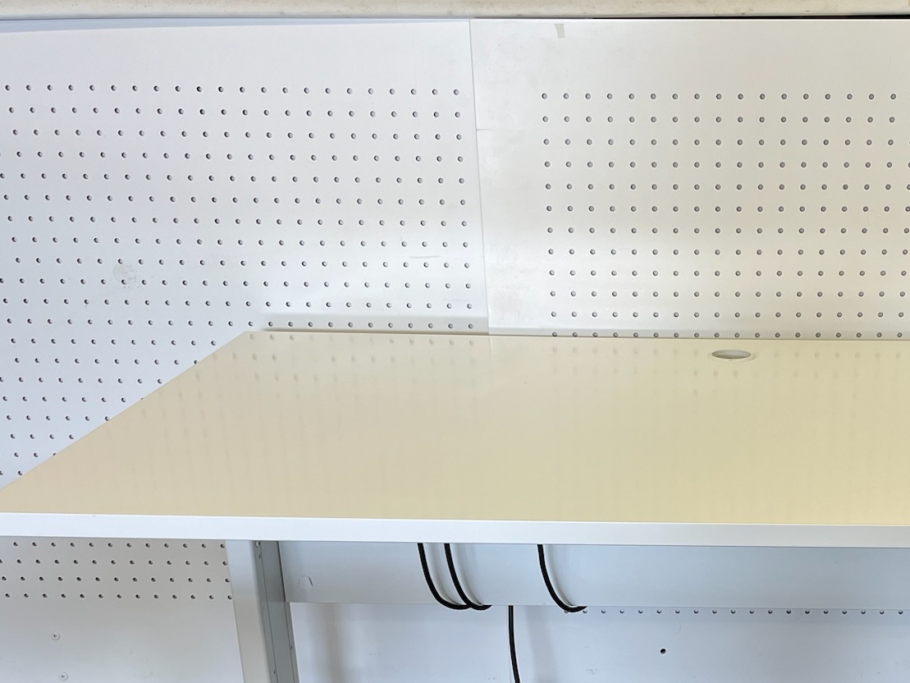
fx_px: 1262
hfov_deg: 38.5
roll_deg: +0.8
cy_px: 552
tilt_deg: -22.4
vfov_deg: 29.5
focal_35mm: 48
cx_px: 697
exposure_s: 1/100
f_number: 1.6
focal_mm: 5.1
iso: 50
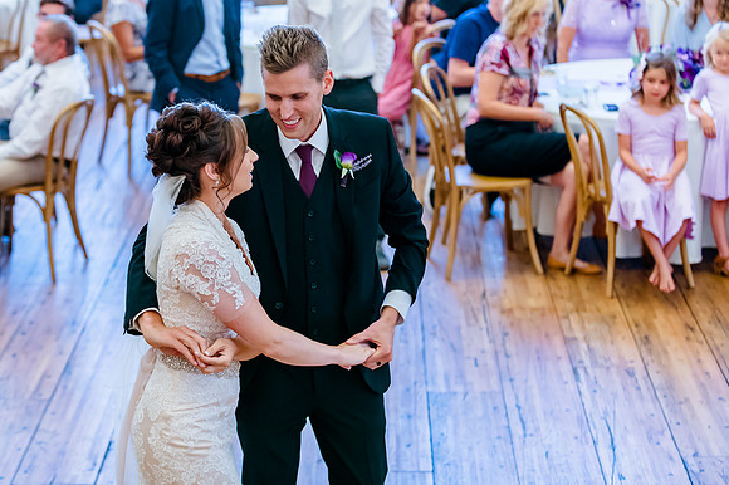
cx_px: 272
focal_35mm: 92
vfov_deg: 14.8
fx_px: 1866
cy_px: 177
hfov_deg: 22.1
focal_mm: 70
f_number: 2.8
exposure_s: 1/500
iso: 2000
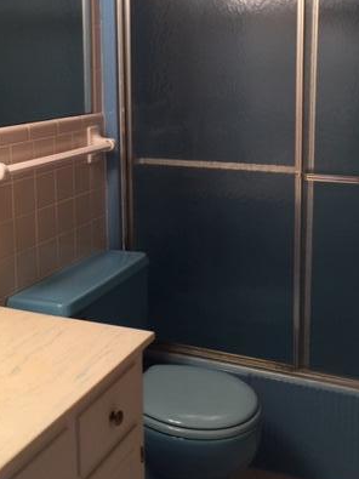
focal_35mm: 47
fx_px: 650
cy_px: 160
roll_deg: -1.9
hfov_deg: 30.9
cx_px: 169
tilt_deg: -8.4
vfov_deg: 40.0
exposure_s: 1/15
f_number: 2.2
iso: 64
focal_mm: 4.15
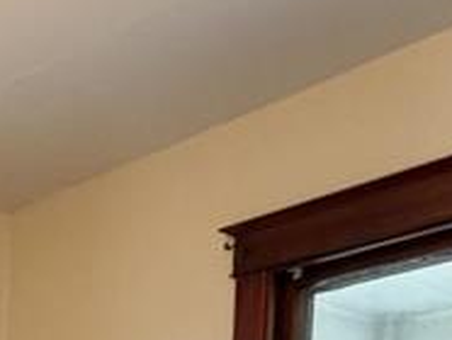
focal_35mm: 77
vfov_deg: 15.4
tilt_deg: -5.8
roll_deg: -0.4
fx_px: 1007
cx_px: -141
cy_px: 678
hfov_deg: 22.5
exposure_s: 1/60
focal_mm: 2.22
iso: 500
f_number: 2.2
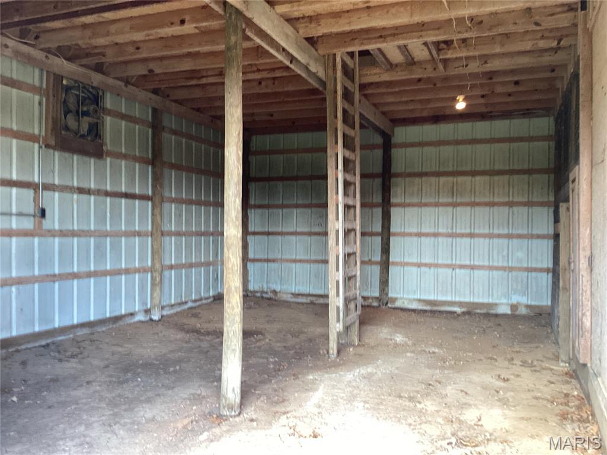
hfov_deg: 58.4
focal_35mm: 31
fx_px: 544
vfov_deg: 45.4
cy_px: 228
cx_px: 304
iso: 100
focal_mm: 3.3
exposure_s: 1/60
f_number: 2.4
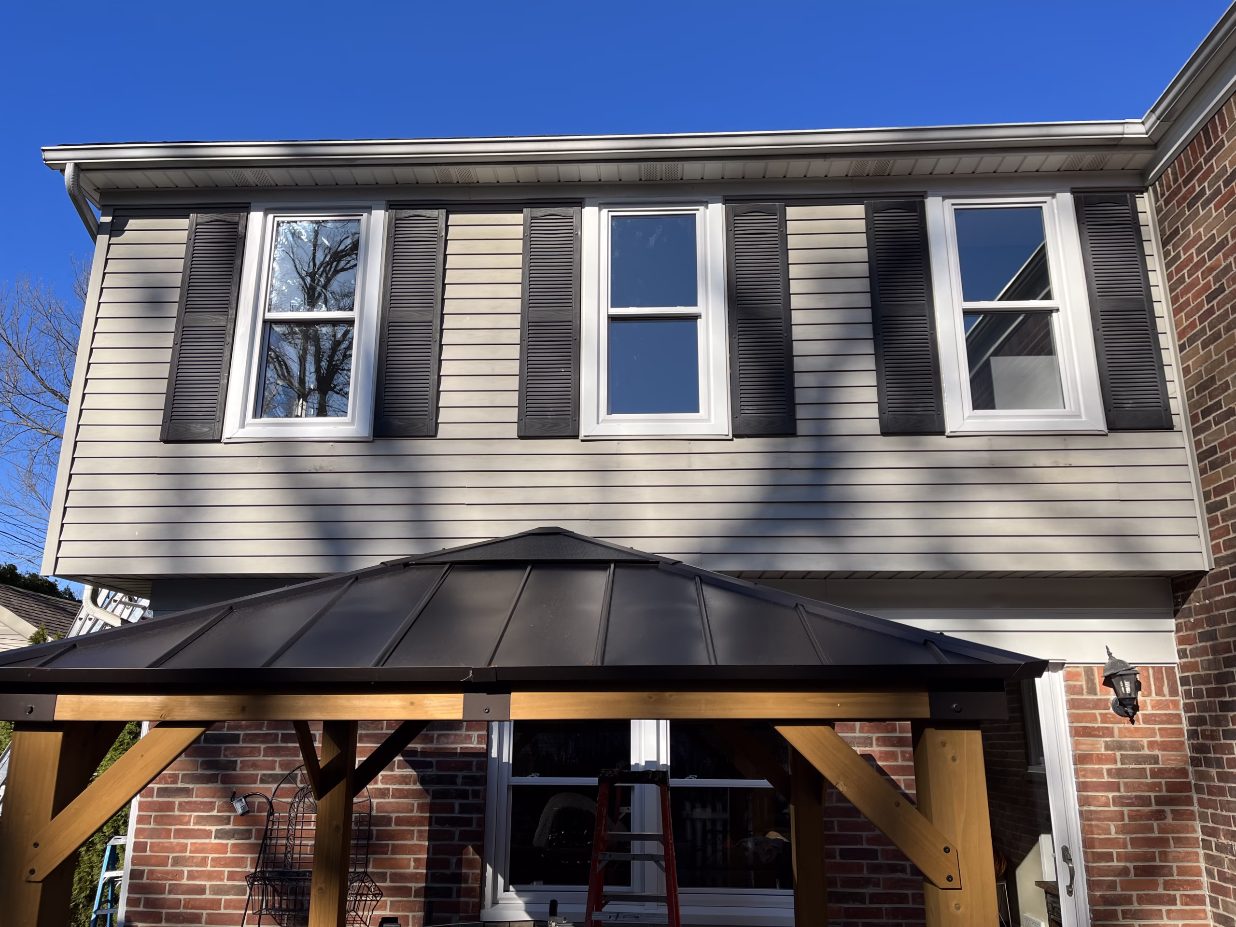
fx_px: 928
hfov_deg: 67.3
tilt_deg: +13.2
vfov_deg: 53.1
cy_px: 464
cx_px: 618
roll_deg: -1.9
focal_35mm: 26
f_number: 1.6
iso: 50
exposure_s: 1/2825
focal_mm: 5.1
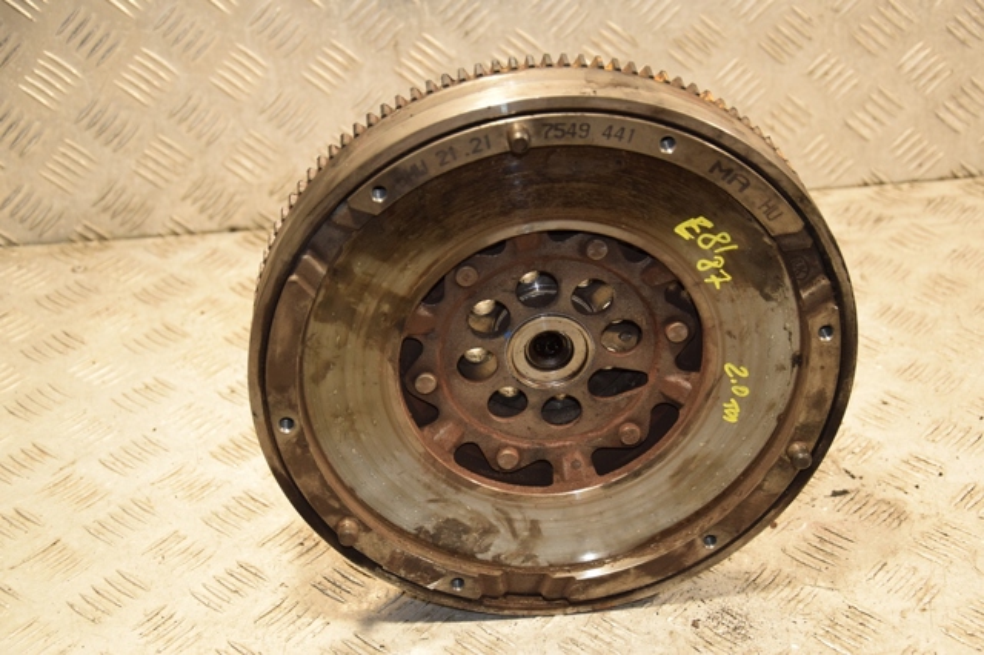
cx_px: 492
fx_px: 1844
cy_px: 328
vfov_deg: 20.1
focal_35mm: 68
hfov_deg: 29.9
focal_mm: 45
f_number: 4.8
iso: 800
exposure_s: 1/100
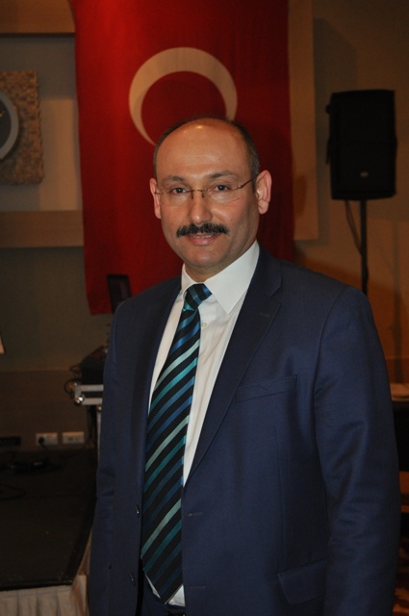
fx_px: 897
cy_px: 308
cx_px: 204
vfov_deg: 37.9
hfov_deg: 25.7
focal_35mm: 52
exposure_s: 1/60
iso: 800
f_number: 4.2
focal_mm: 35
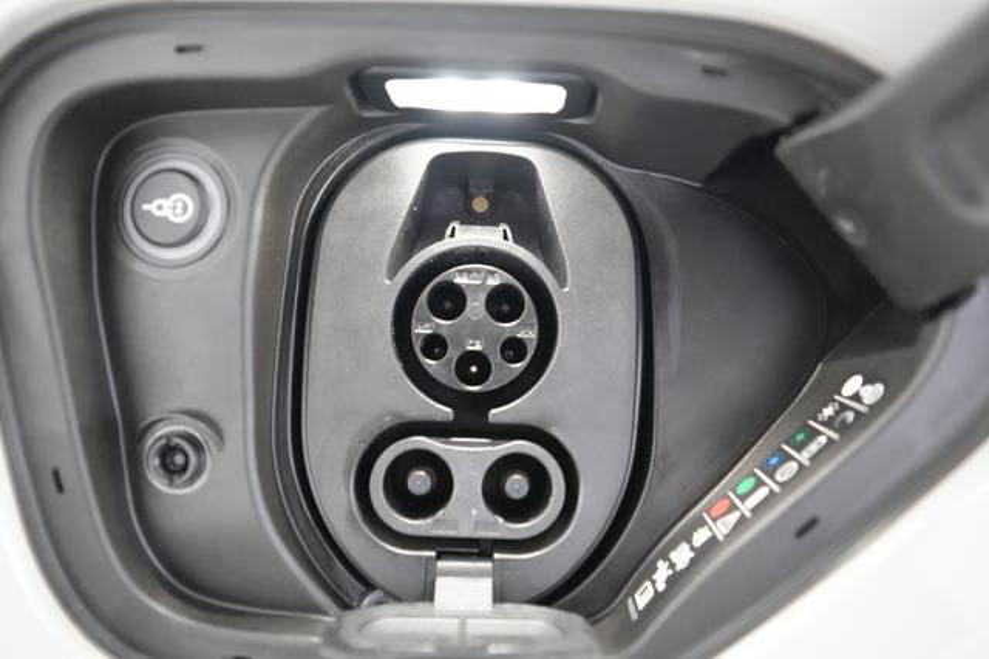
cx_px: 494
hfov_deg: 69.4
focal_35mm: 26
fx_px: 714
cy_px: 330
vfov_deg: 49.5
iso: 12800
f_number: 2.8
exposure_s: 1/60
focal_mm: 26
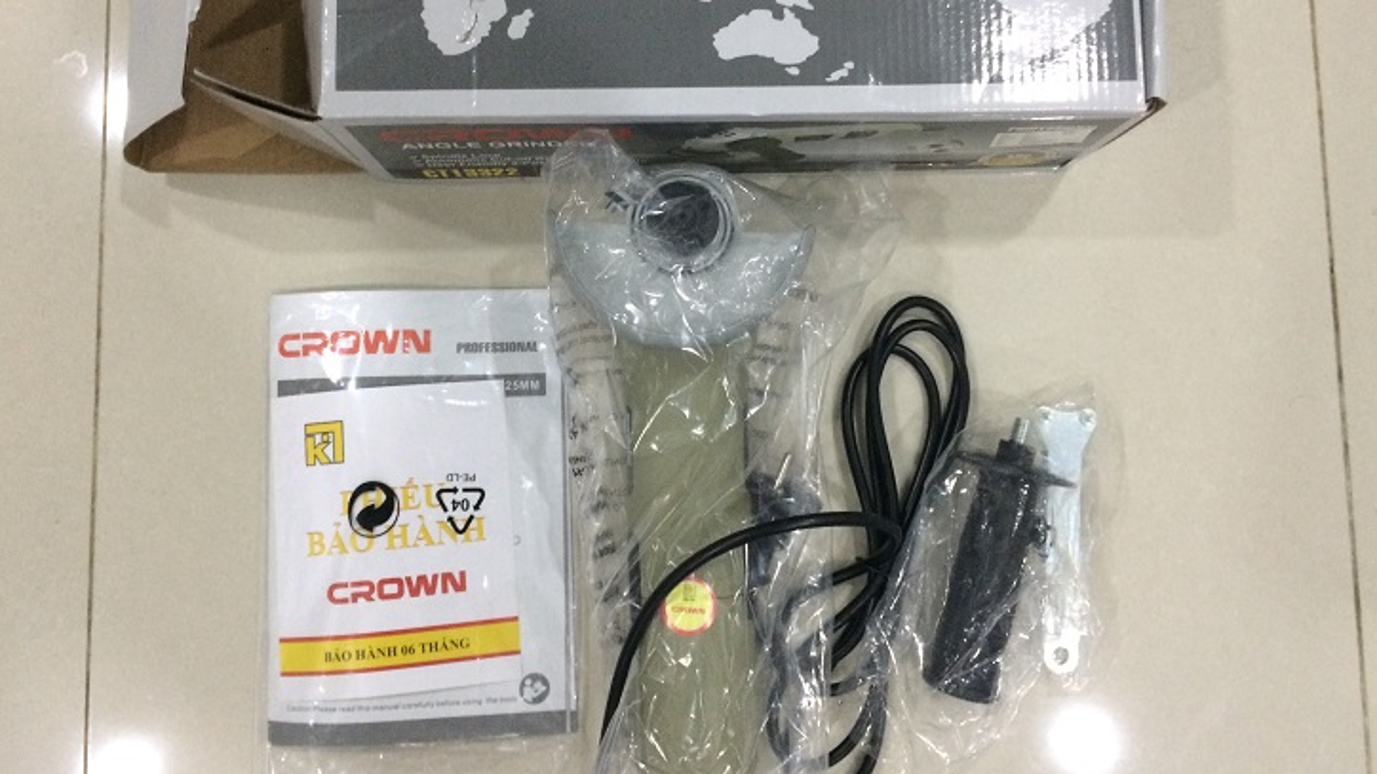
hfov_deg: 61.0
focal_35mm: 32
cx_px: 682
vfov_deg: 36.5
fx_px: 1168
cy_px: 310
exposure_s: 1/33
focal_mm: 4.15
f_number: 2.2
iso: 320
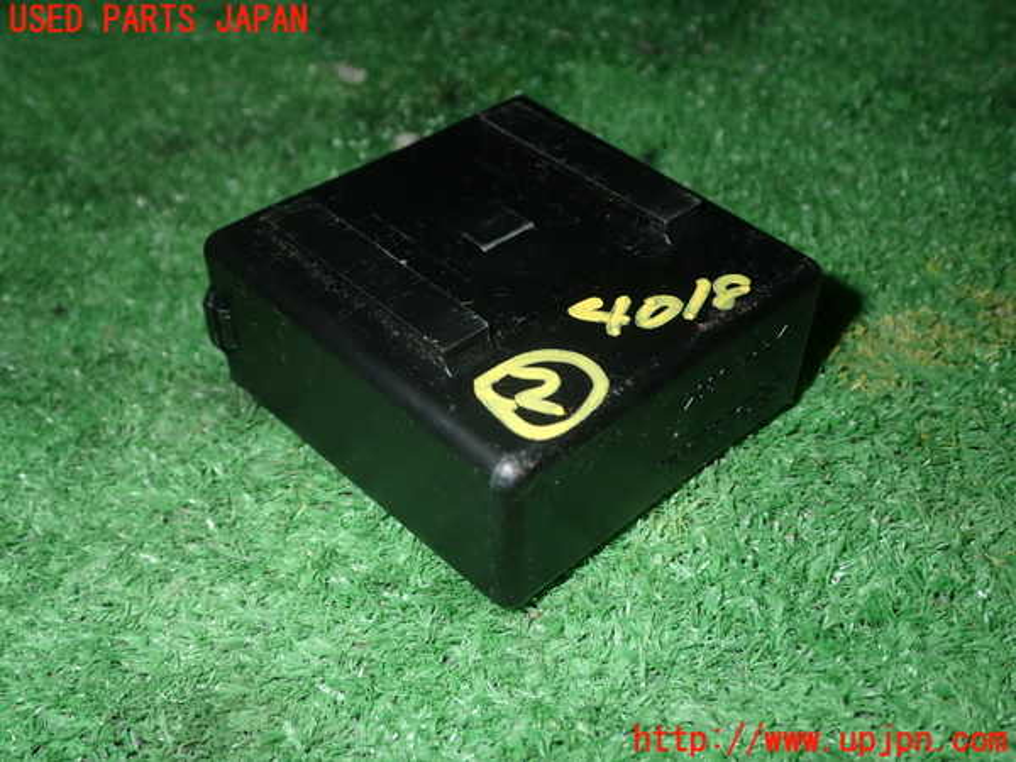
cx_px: 508
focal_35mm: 38
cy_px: 381
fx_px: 1115
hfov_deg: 49.0
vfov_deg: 37.7
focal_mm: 6.83
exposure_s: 1/40
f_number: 8
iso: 200
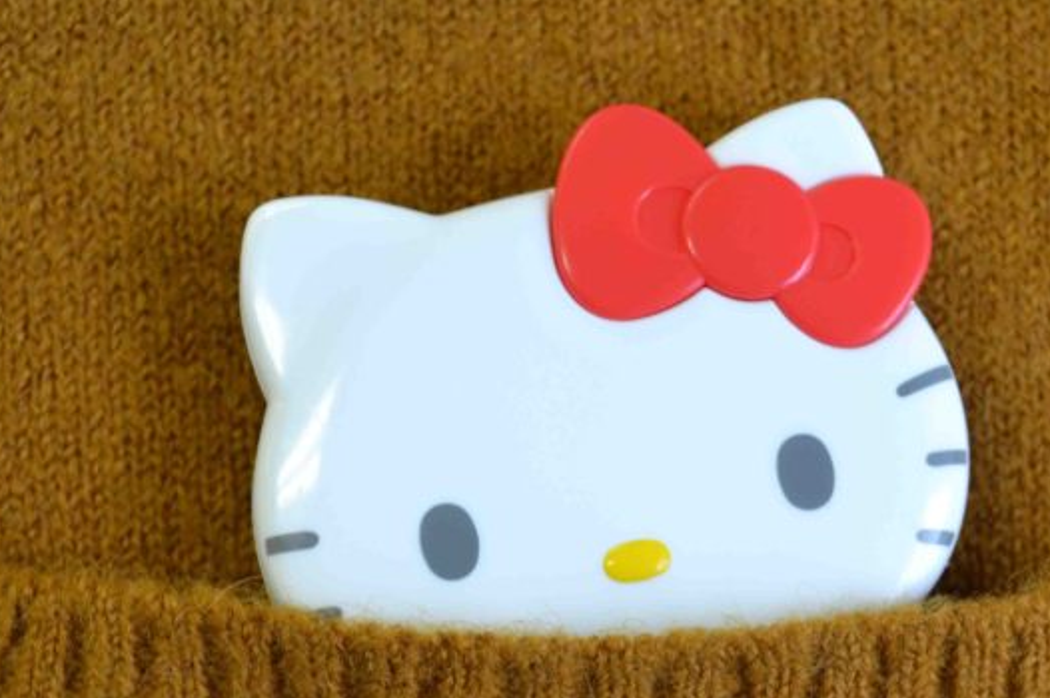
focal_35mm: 73
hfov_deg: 27.7
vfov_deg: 18.6
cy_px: 466
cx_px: 609
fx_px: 2128
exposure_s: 1/50
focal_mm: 32
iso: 400
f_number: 4.8
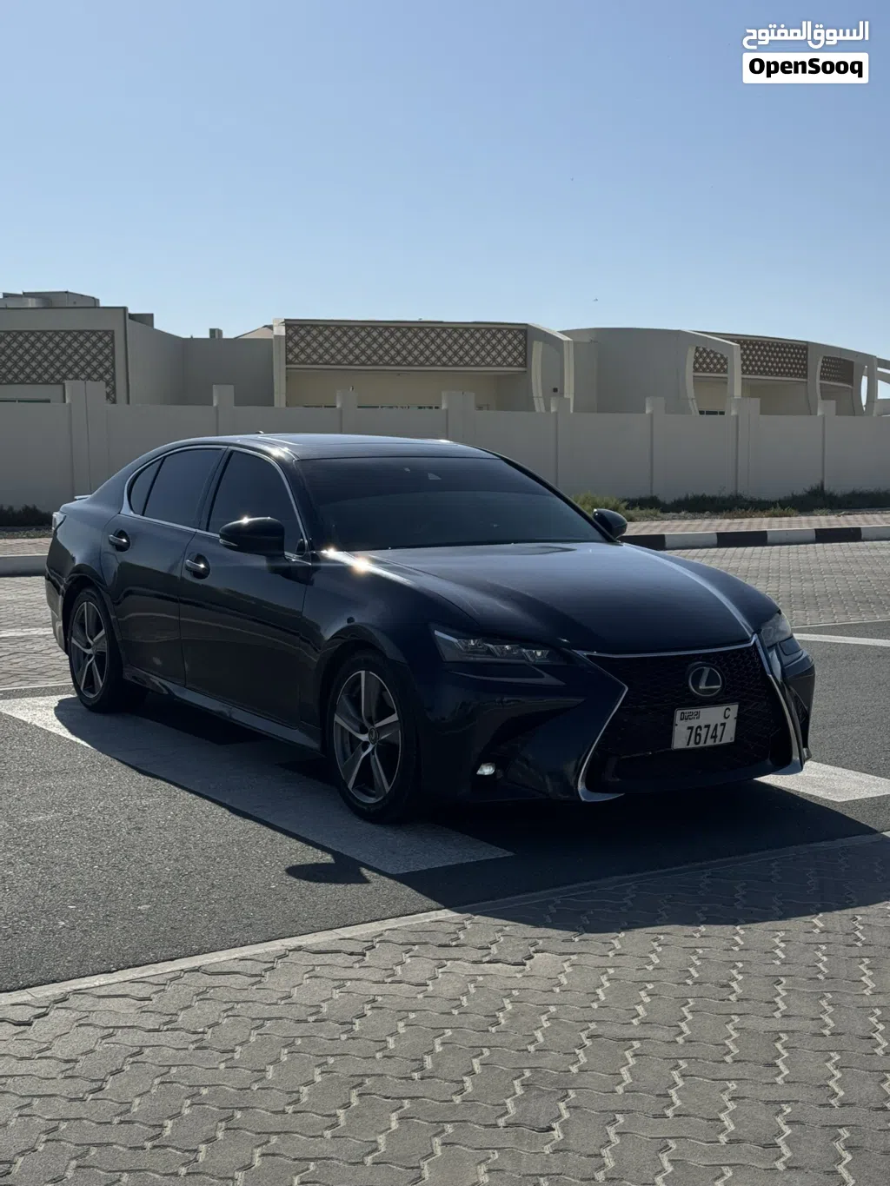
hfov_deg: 30.3
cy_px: 593
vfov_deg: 39.7
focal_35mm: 48
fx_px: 1645
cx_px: 445
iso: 64
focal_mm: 6.76
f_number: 1.78
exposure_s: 1/5848
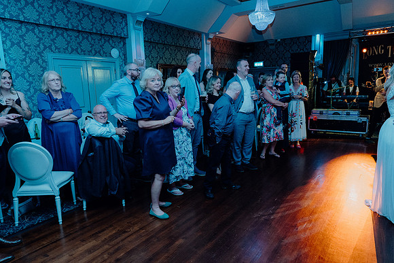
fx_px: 263
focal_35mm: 24
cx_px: 197
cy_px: 132
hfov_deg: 73.7
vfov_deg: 53.2
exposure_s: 1/160
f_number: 3.5
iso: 2500
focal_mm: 24
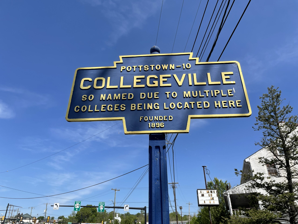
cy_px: 112
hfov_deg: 67.3
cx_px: 149
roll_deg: +2.5
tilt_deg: +27.8
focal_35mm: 26
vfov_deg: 53.1
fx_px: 224
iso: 32
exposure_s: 1/3861
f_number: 1.6
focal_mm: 4.2
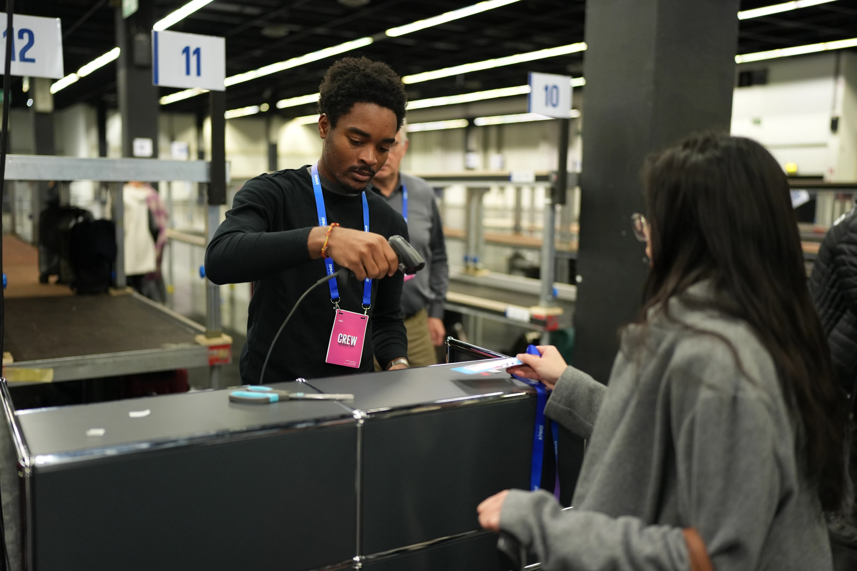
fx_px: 833
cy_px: 286
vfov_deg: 37.9
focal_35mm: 35
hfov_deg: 54.4
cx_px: 428
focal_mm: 35
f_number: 1.4
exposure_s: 1/250
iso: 2000
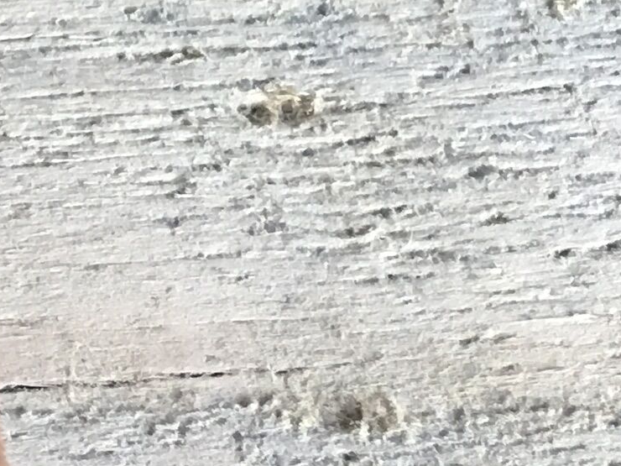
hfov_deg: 10.6
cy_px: -210
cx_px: -907
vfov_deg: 9.2
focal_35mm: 158
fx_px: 2834
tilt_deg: -50.8
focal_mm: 4.15
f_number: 2.2
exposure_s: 1/17
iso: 100
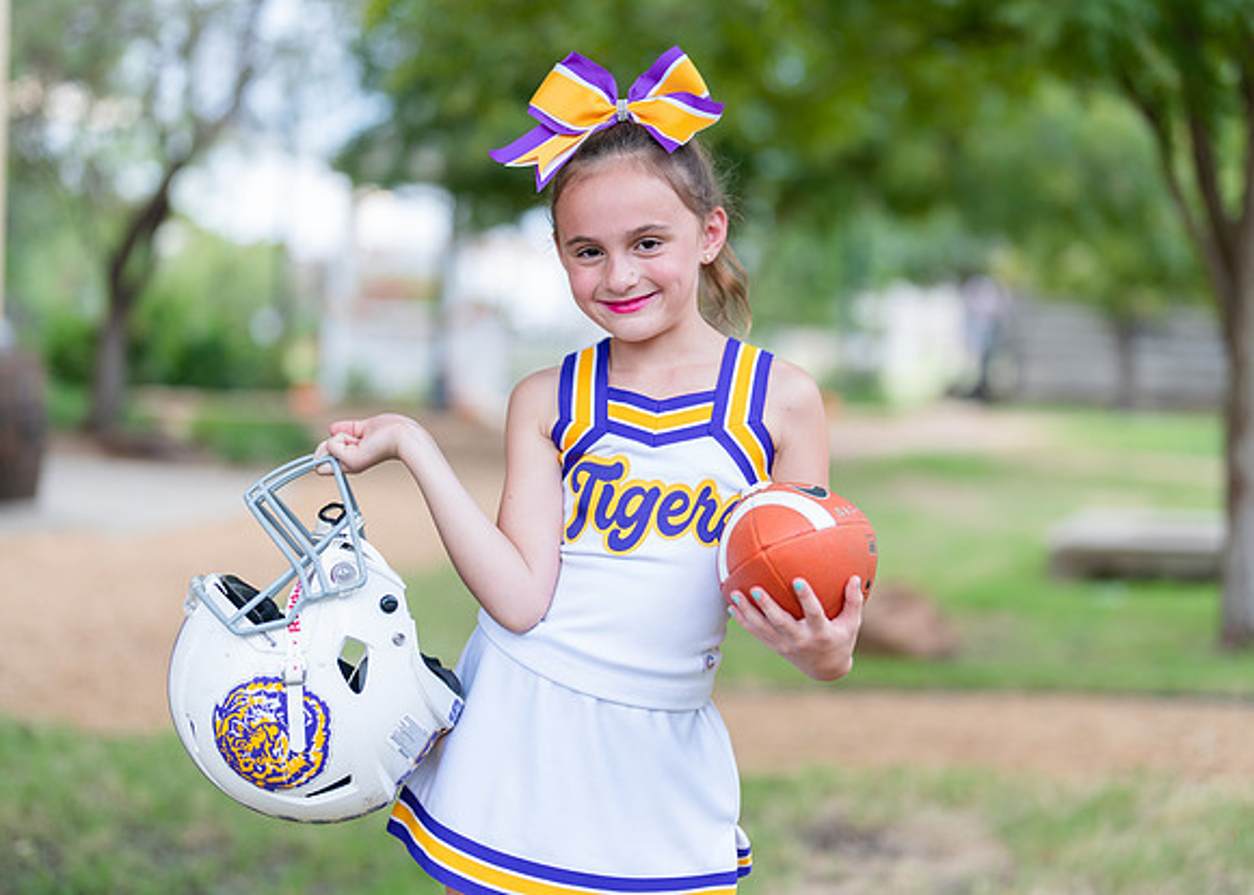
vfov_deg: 24.7
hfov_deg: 34.1
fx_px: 2047
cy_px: 413
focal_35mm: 57
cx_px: 646
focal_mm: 50
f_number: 1.2
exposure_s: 1/400
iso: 200
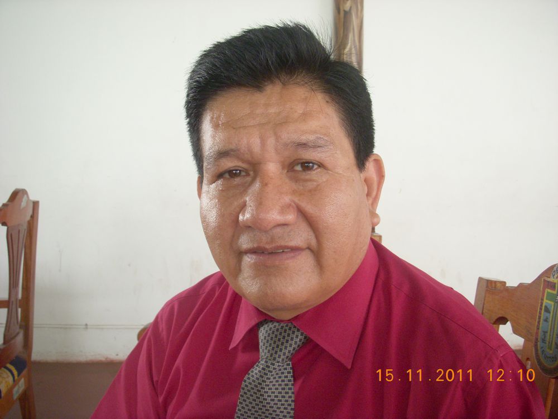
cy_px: 210
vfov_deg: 37.7
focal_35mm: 38
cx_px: 279
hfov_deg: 49.0
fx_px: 613
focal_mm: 6.3
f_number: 3.3
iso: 160
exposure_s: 1/30
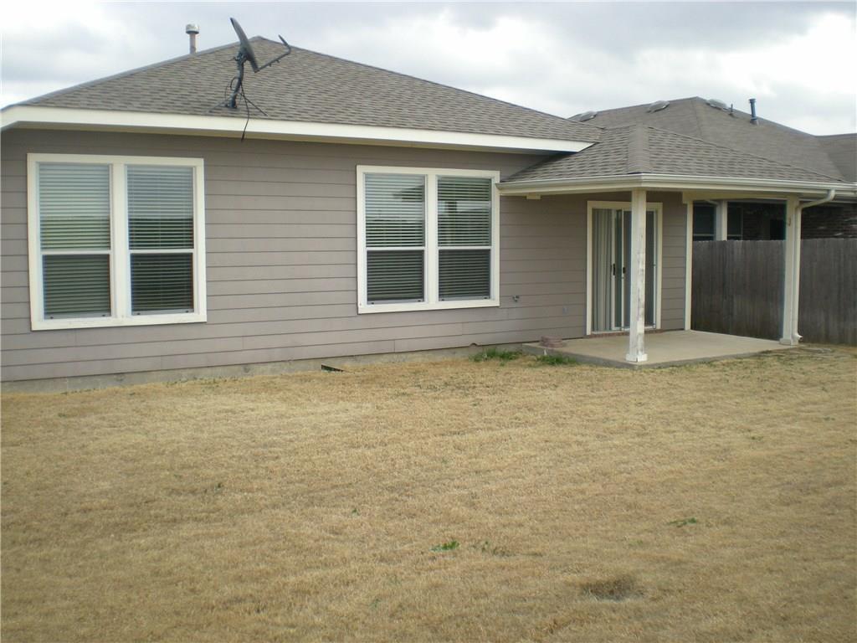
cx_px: 428
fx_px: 941
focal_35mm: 38
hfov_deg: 49.0
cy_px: 322
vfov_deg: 37.7
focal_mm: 6.3
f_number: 4.6
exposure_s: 1/166
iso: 77
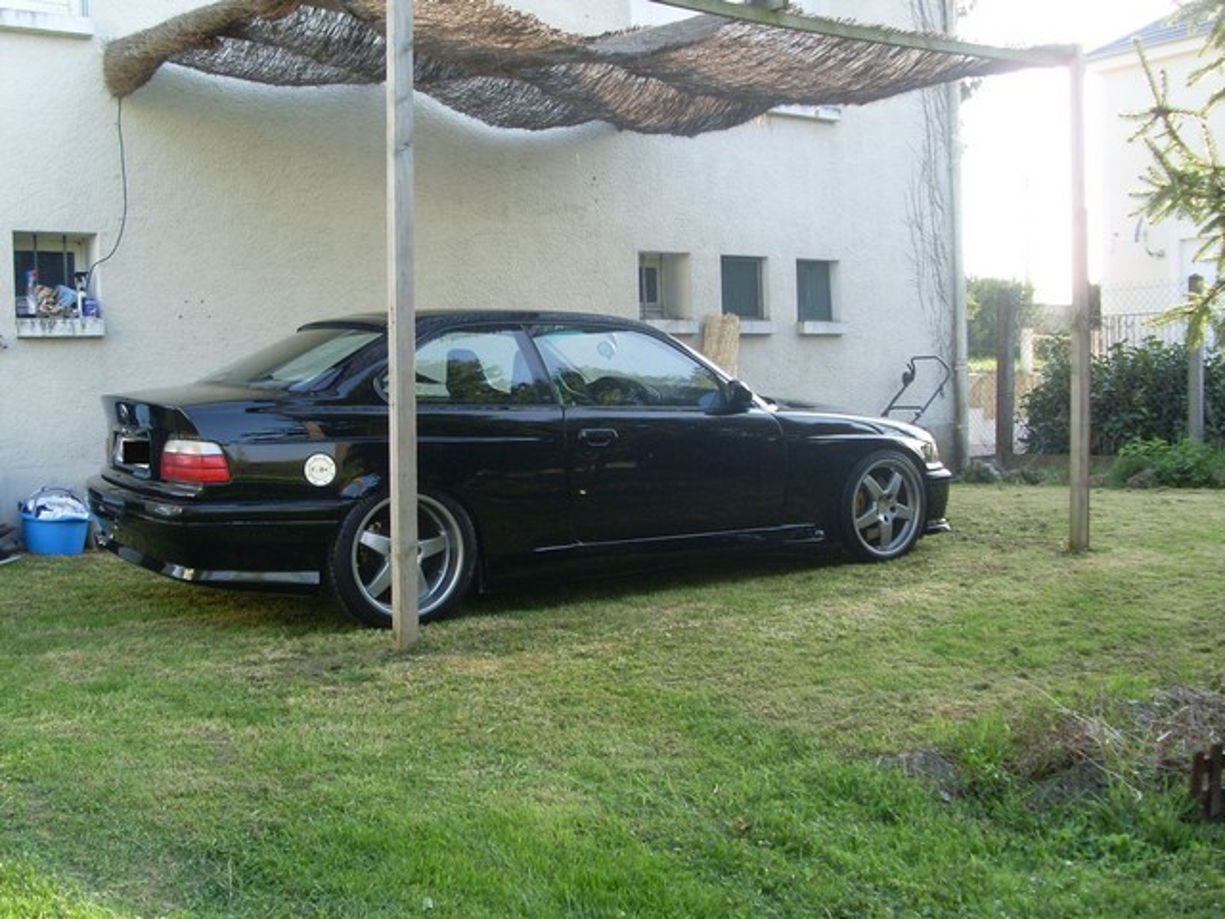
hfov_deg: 49.0
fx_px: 1345
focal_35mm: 38
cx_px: 612
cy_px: 460
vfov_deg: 37.7
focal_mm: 6.3
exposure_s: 1/180
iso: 80
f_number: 3
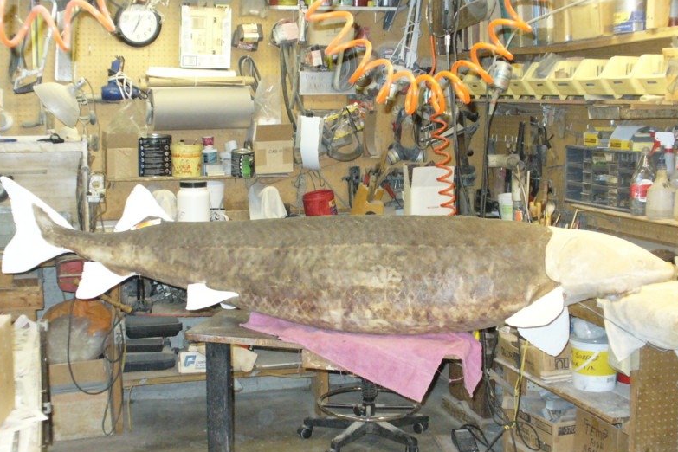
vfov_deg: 26.5
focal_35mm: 51
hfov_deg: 38.9
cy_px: 259
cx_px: 338
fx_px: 960
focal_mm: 7.9
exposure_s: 1/60
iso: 400
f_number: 3
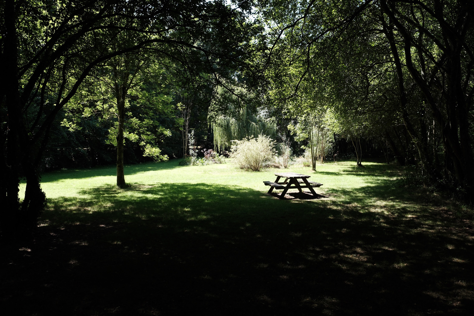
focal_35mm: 27
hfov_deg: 67.4
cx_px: 237
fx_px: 355
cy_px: 158
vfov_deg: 47.9
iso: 160
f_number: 7.1
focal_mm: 18
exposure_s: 1/58
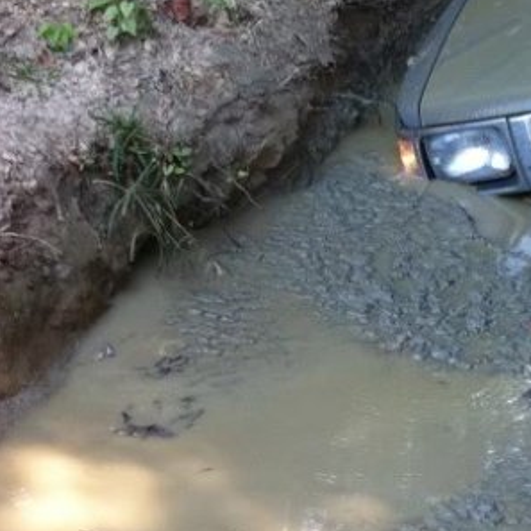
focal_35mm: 104
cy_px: 119
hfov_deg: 15.3
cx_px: 830
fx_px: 1805
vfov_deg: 16.6
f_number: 2.8
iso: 100
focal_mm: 3.9
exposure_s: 1/120
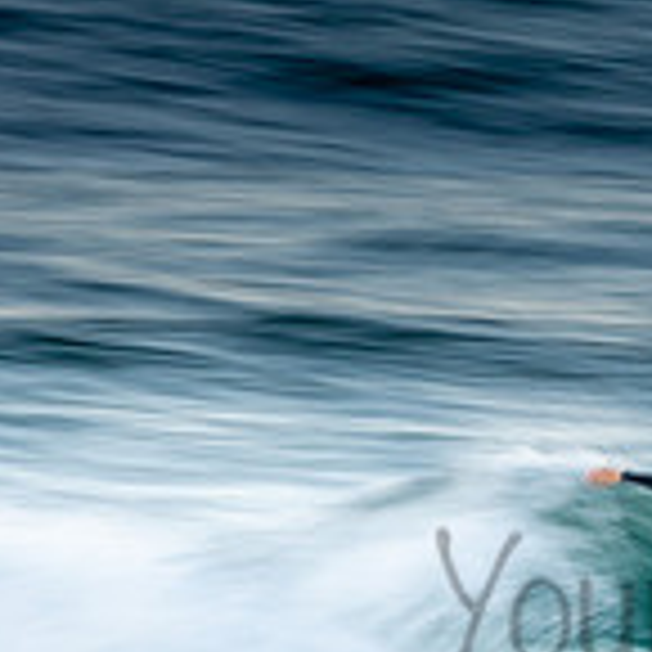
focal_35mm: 2555
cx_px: 899
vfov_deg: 0.7
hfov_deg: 0.7
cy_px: 560
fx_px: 54446
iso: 100
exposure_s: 1/15
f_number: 13
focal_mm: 500
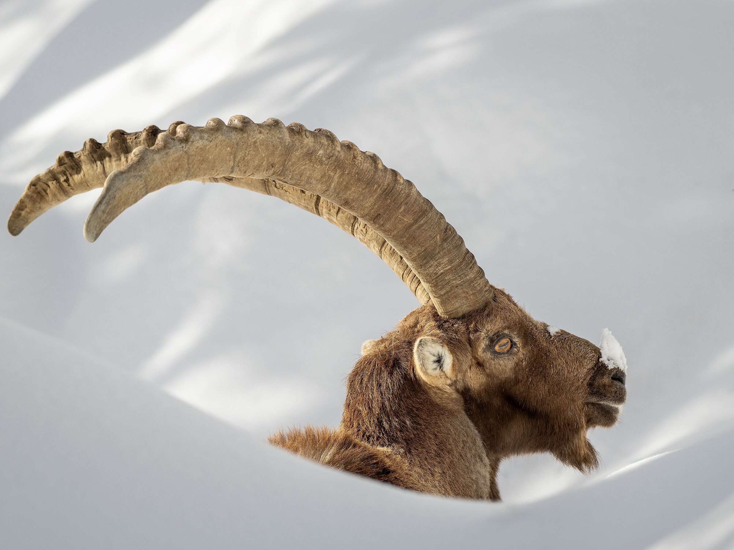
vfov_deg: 2.5
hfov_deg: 3.3
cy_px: 275
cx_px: 367
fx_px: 12744
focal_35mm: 601
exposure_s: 1/500
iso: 100
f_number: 4
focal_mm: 300
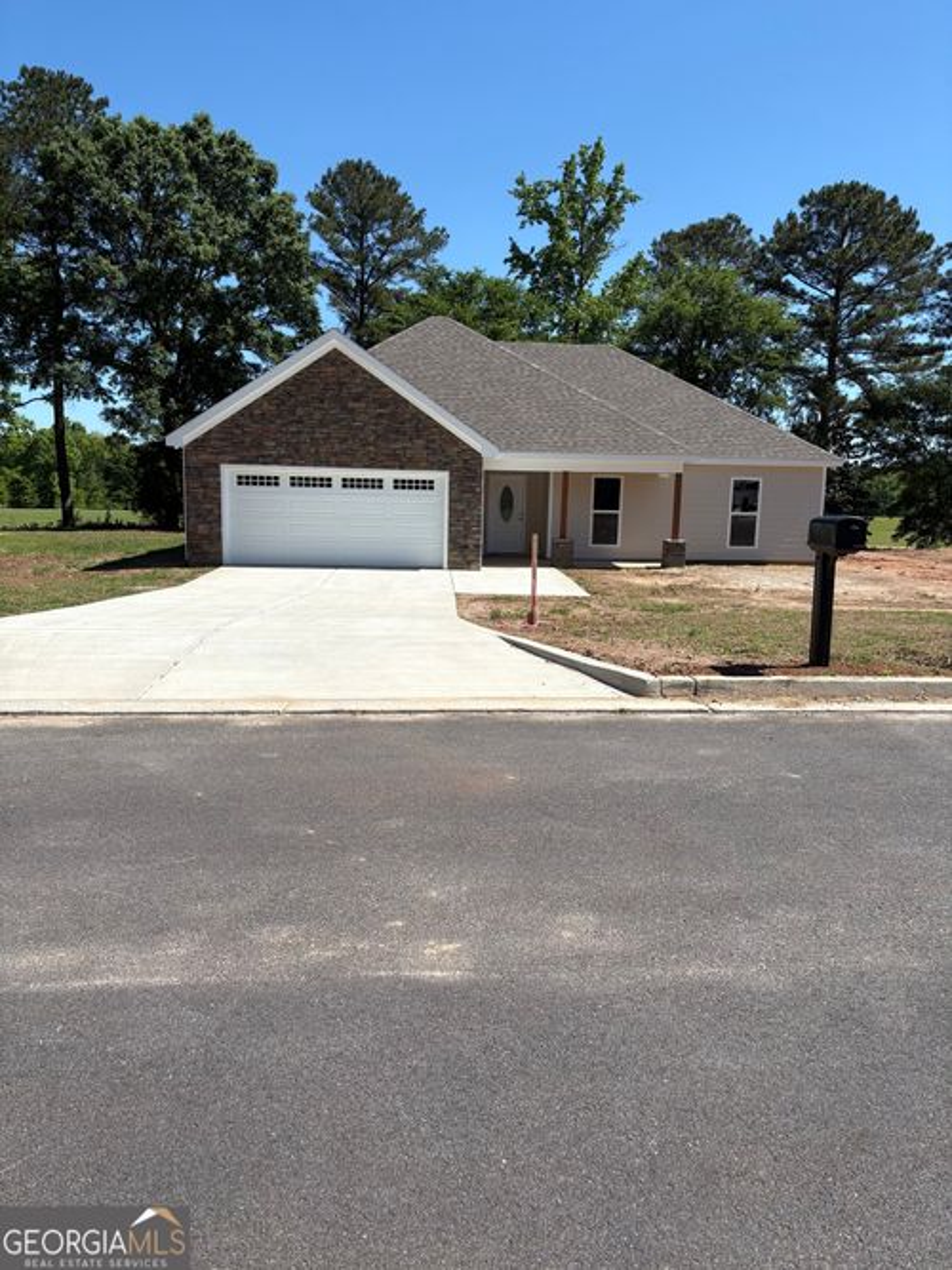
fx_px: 954
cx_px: 476
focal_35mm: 26
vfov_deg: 67.3
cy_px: 635
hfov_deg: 53.0
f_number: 1.6
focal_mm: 5.96
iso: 50
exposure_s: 1/3279
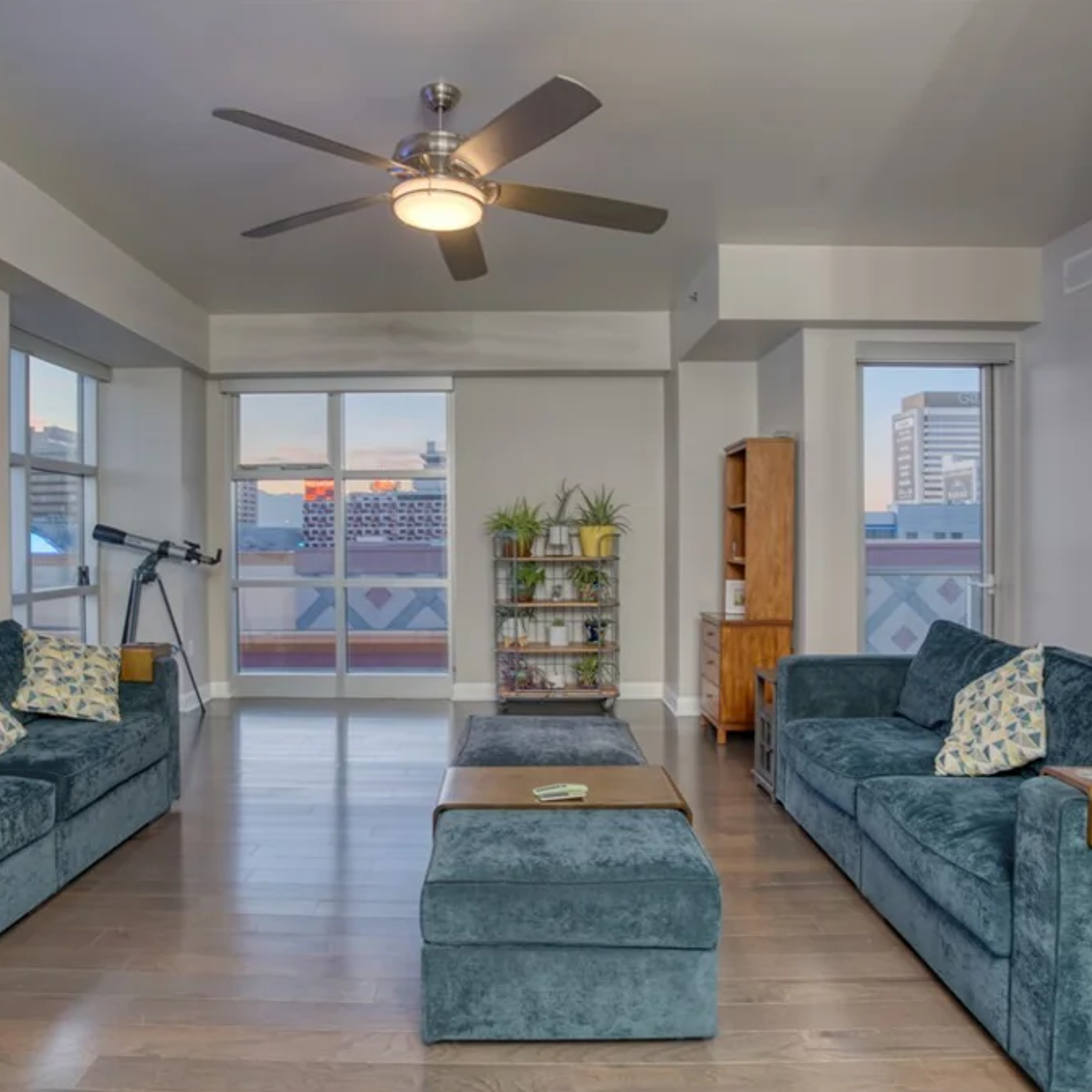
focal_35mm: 22
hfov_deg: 69.5
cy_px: 552
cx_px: 503
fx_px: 785
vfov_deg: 69.6
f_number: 7.1
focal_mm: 17
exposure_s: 1/2
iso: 400
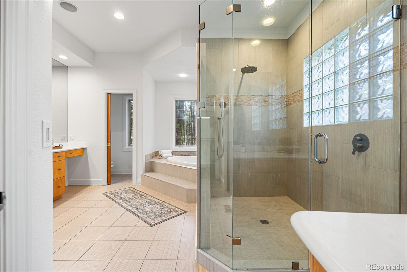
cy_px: 136
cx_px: 204
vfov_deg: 73.8
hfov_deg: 96.7
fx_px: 181
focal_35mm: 16
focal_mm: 16
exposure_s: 1/1.25
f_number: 8
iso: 200
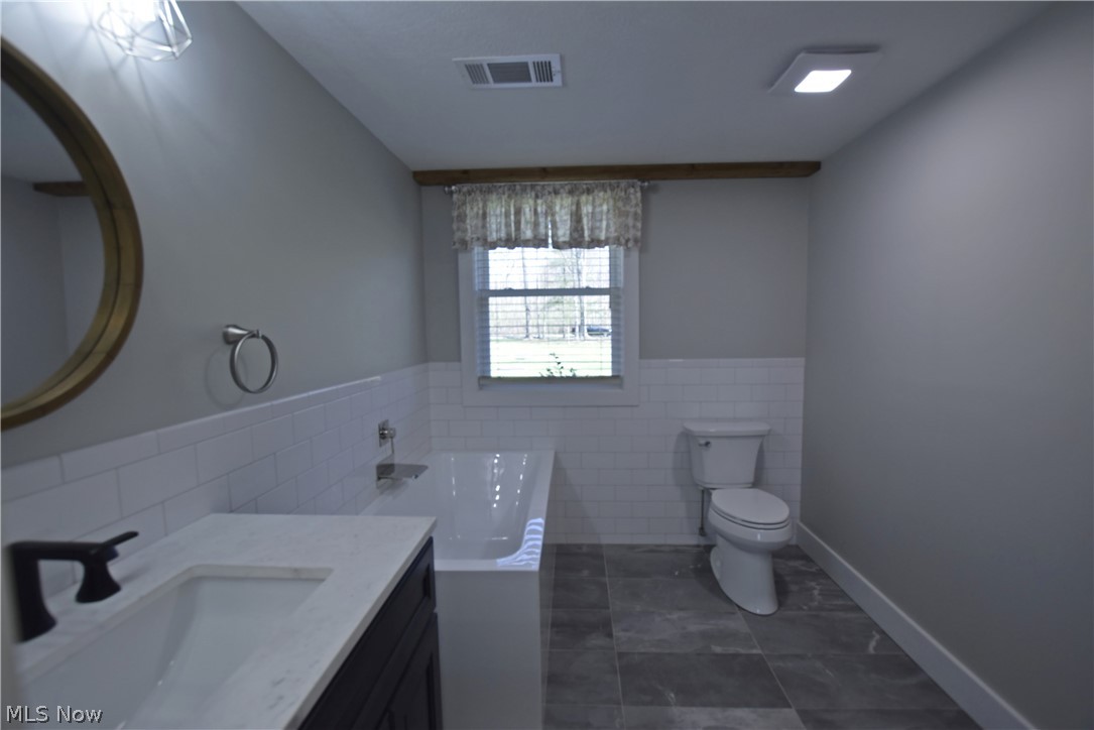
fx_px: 456
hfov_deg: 100.4
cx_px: 547
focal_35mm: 15
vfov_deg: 77.4
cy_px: 365
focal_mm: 10
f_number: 5.6
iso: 400
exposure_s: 1/125
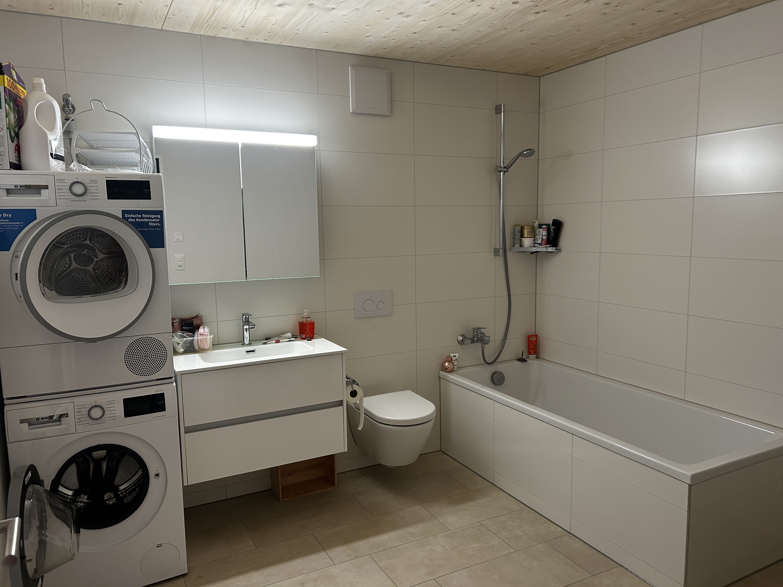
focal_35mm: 26
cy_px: 294
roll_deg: +0.5
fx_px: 588
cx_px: 392
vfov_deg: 53.1
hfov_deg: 67.3
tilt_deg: -7.1
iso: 125
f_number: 1.5
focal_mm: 5.7
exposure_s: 1/81
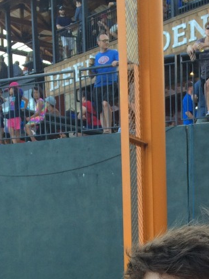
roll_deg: +1.5
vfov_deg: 18.3
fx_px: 773
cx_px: 170
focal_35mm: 96
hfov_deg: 15.3
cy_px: 410
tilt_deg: -10.2
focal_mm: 4.15
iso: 40
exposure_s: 1/120
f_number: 2.2
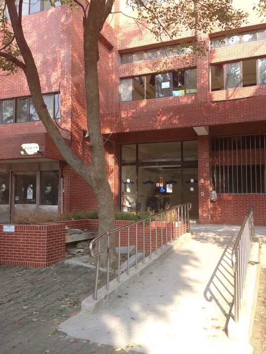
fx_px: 338
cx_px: 133
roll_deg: -0.5
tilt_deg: +8.8
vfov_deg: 55.4
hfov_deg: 42.9
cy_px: 177
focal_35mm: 33
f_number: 2.4
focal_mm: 4.12
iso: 50
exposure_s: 1/198
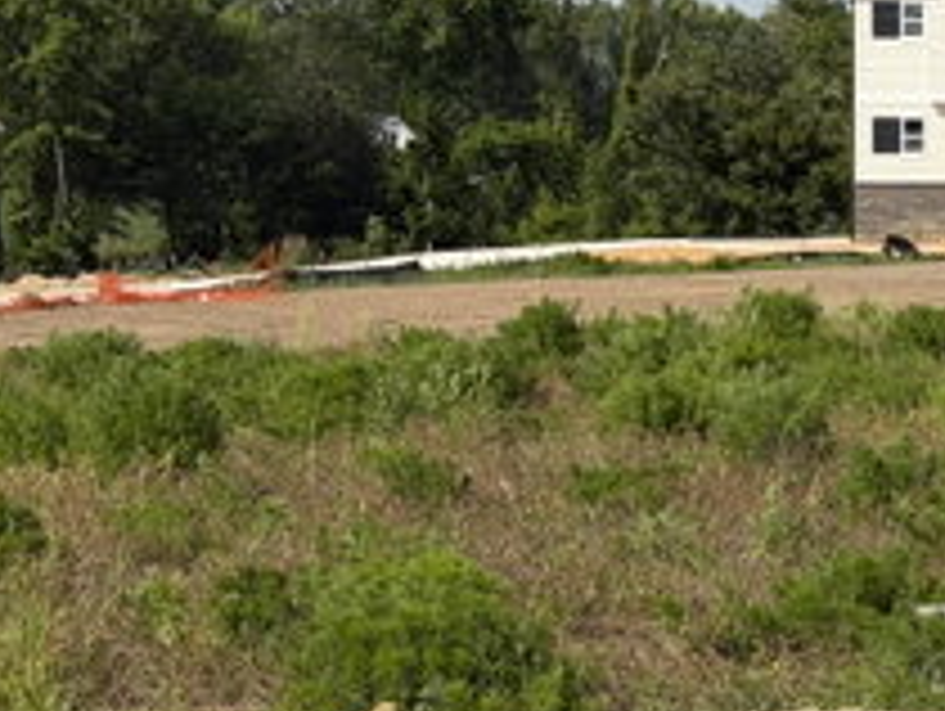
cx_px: 1125
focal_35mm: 117
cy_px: 90
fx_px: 3198
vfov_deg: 12.6
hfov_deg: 16.2
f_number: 1.78
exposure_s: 1/6536
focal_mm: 6.76
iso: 64
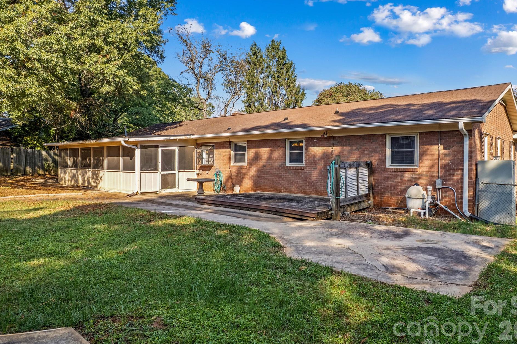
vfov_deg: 53.0
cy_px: 162
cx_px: 276
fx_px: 344
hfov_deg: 73.7
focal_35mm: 24
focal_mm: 8.38
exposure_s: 1/500
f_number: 2.8
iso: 100
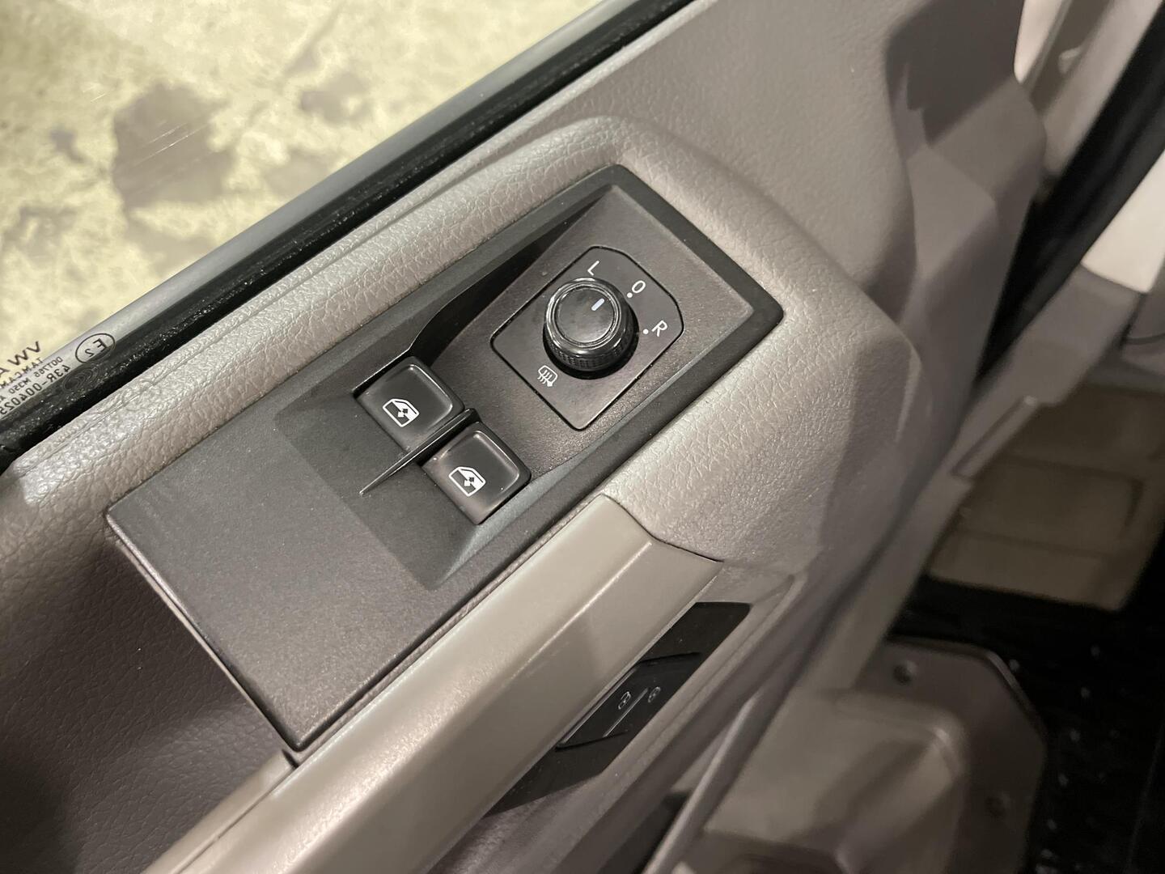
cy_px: 437
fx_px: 875
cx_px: 582
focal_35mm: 26
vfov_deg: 53.1
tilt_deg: -68.1
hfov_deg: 67.3
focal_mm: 5.1
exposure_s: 1/33
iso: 500
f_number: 1.6
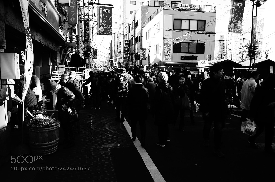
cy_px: 91
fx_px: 183
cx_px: 138
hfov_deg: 73.8
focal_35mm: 24
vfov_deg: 53.0
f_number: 5
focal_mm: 16
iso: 100
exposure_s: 1/80
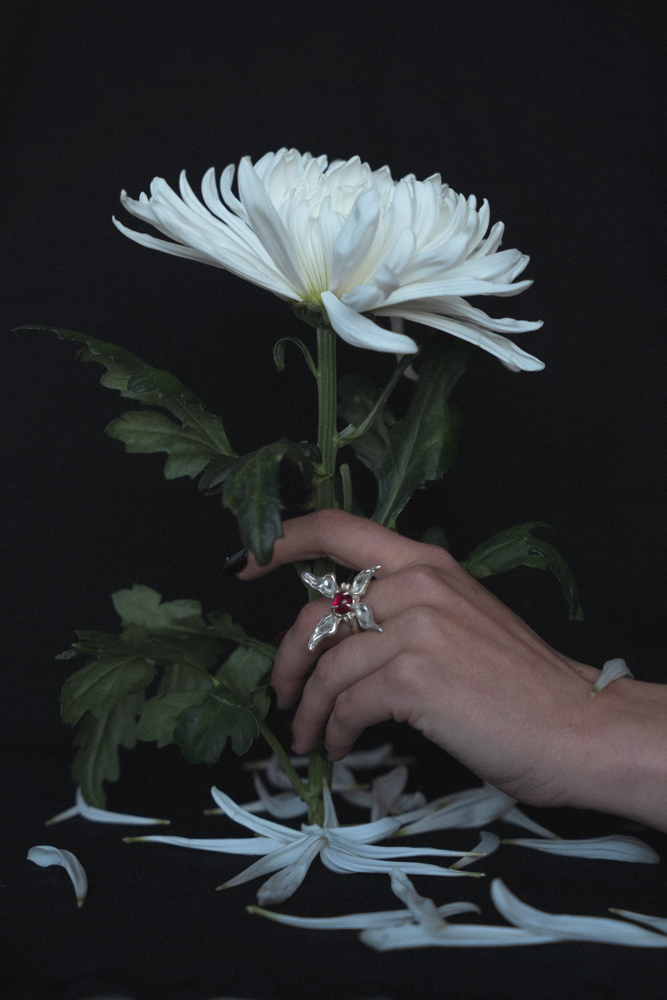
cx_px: 334
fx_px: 1945
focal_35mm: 70
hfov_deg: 19.5
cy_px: 500
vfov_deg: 28.8
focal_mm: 70
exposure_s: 1/320
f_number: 4.5
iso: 200
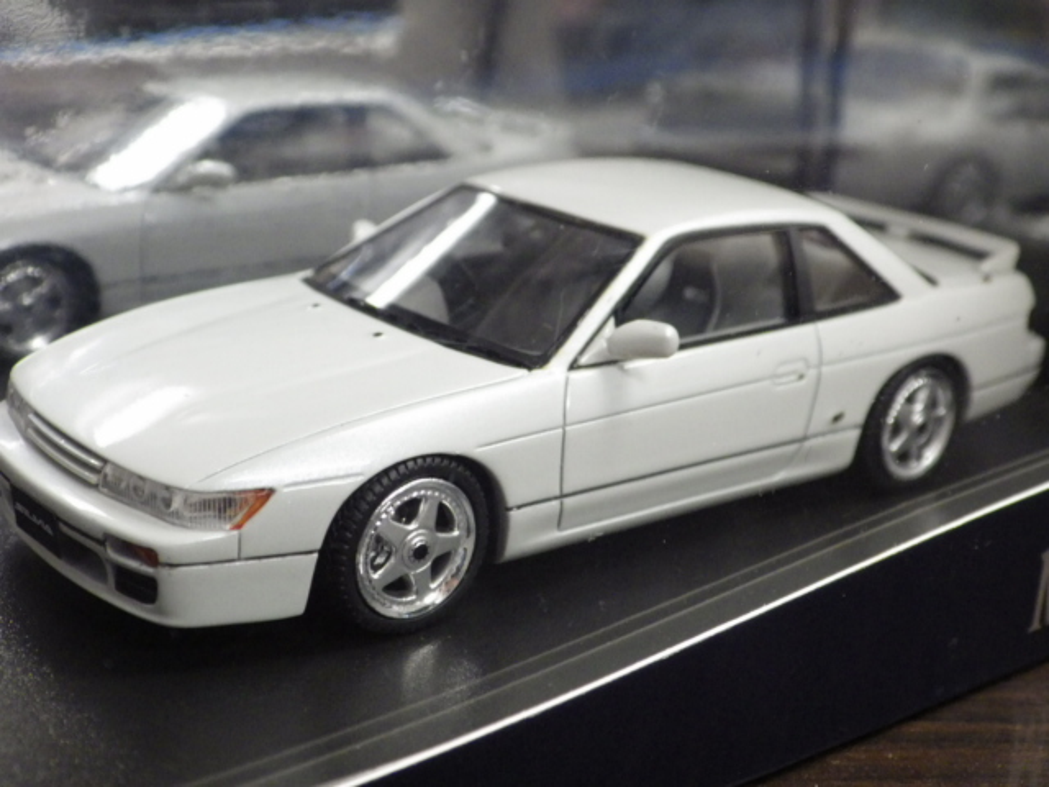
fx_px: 1788
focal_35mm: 59
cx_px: 524
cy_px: 394
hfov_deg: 32.7
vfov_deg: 24.8
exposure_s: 1/30
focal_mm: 10.7
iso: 800
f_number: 4
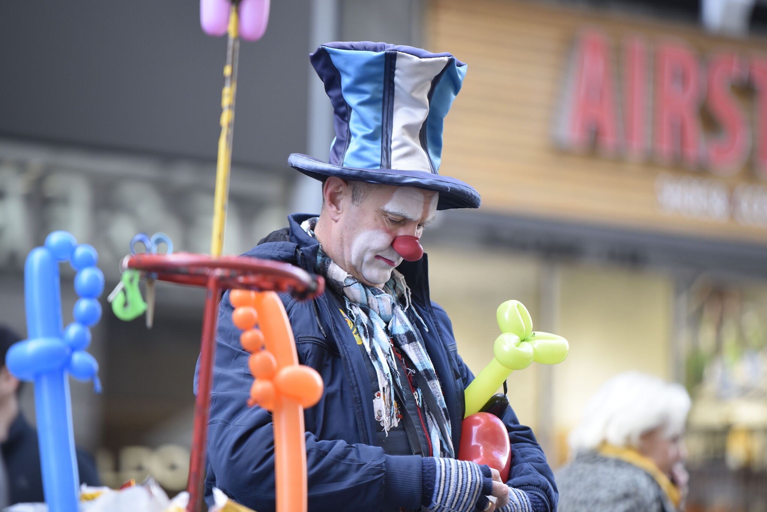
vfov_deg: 5.9
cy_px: 250
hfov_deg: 8.8
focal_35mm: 234
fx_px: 4987
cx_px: 438
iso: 800
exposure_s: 1/250
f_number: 2.8
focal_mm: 200
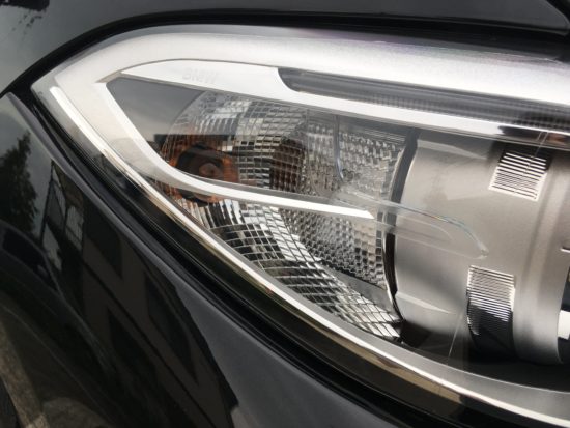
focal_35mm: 29
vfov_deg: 48.3
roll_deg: -1.2
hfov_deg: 61.6
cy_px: 214
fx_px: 478
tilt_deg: -19.1
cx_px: 285
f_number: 2.2
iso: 25
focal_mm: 4.15
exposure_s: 1/167
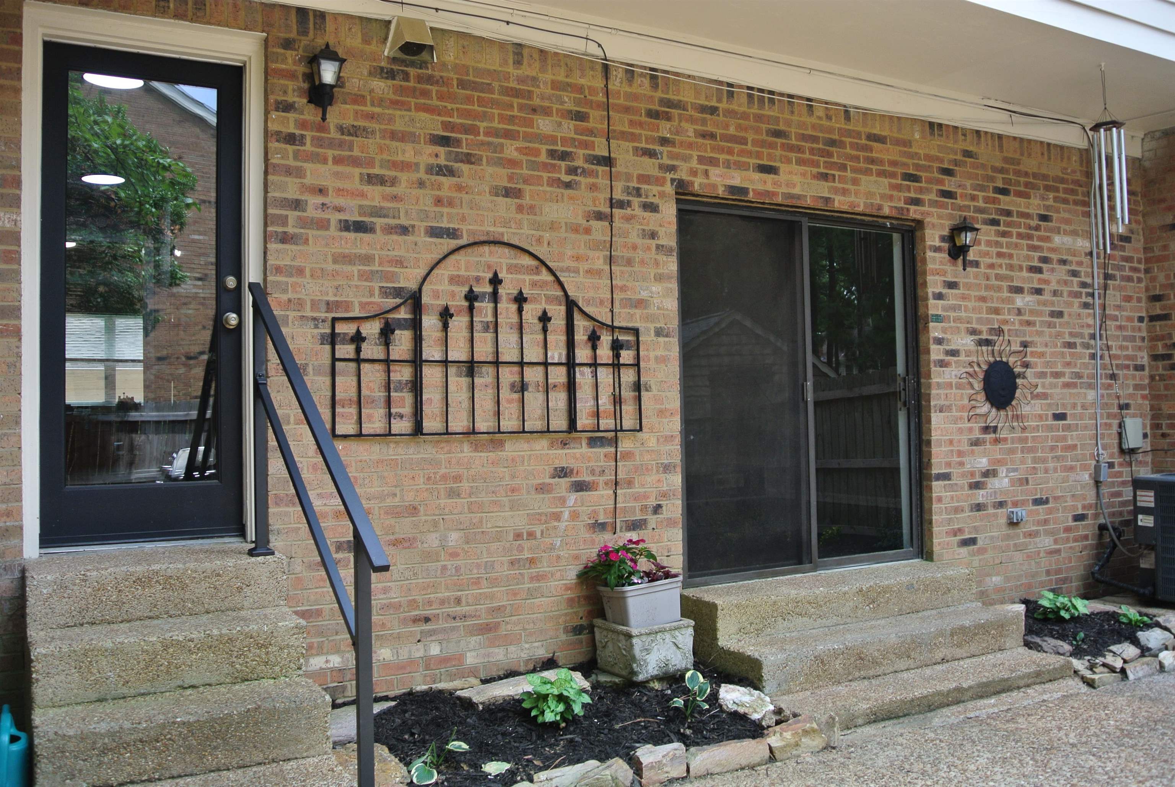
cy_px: 394
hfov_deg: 61.9
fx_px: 980
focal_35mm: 30
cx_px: 588
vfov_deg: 43.7
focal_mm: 11.4
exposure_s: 1/125
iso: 100
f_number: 3.5
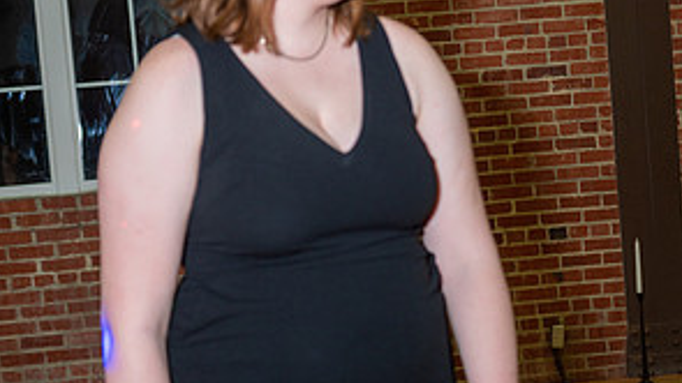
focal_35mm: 72
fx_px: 1302
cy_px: 185
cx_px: 344
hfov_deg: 29.3
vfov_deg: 16.8
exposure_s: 1/200
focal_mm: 45
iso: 400
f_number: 3.5
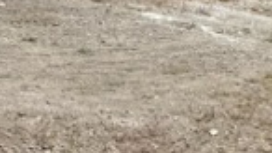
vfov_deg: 6.1
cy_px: -75
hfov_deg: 10.1
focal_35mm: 198
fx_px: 1428
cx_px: -278
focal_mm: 4.25
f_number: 1.8
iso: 32
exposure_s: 1/3984
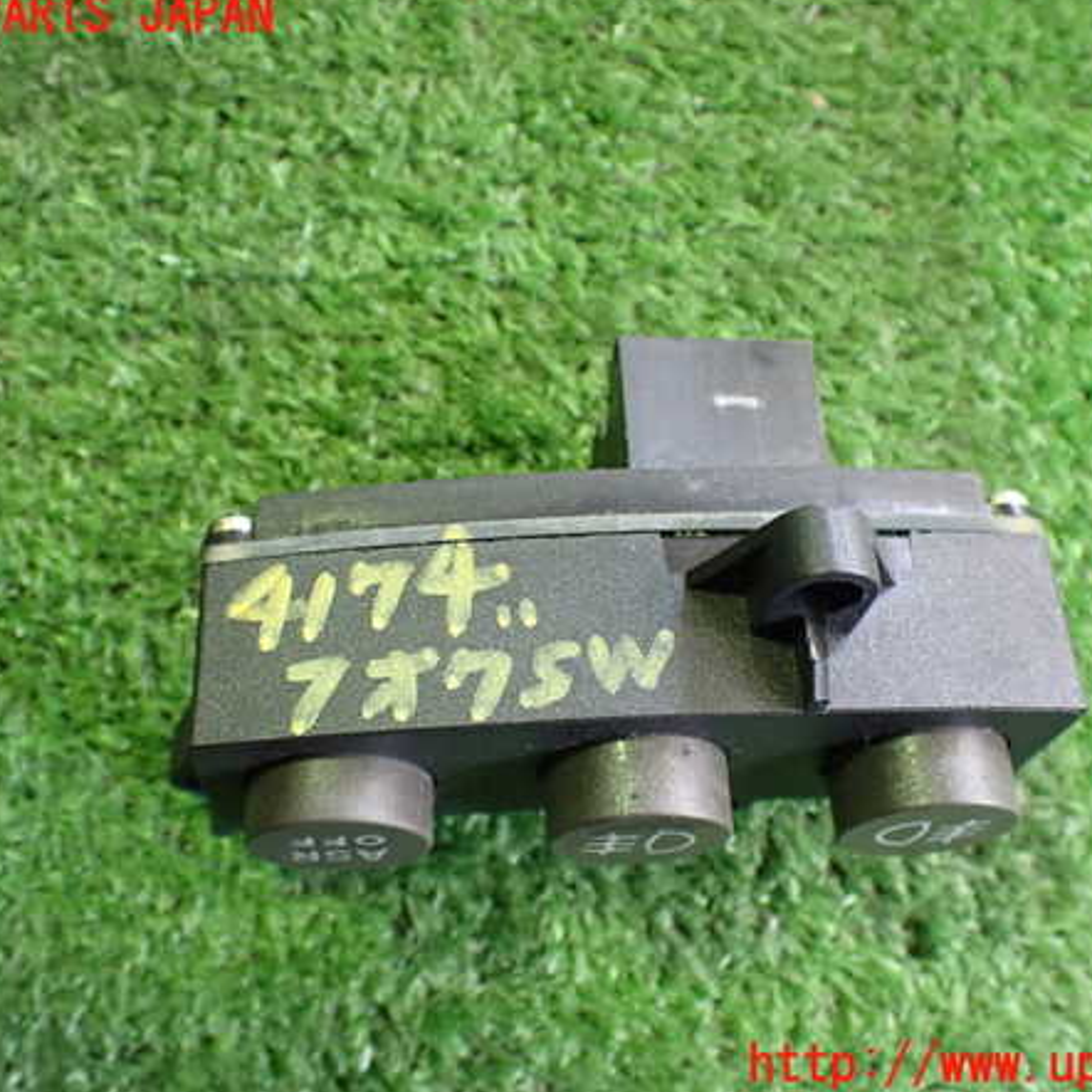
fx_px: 1285
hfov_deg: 46.0
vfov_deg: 46.0
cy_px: 541
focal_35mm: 36
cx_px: 566
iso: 800
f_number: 2.3
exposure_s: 1/50
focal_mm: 5.4
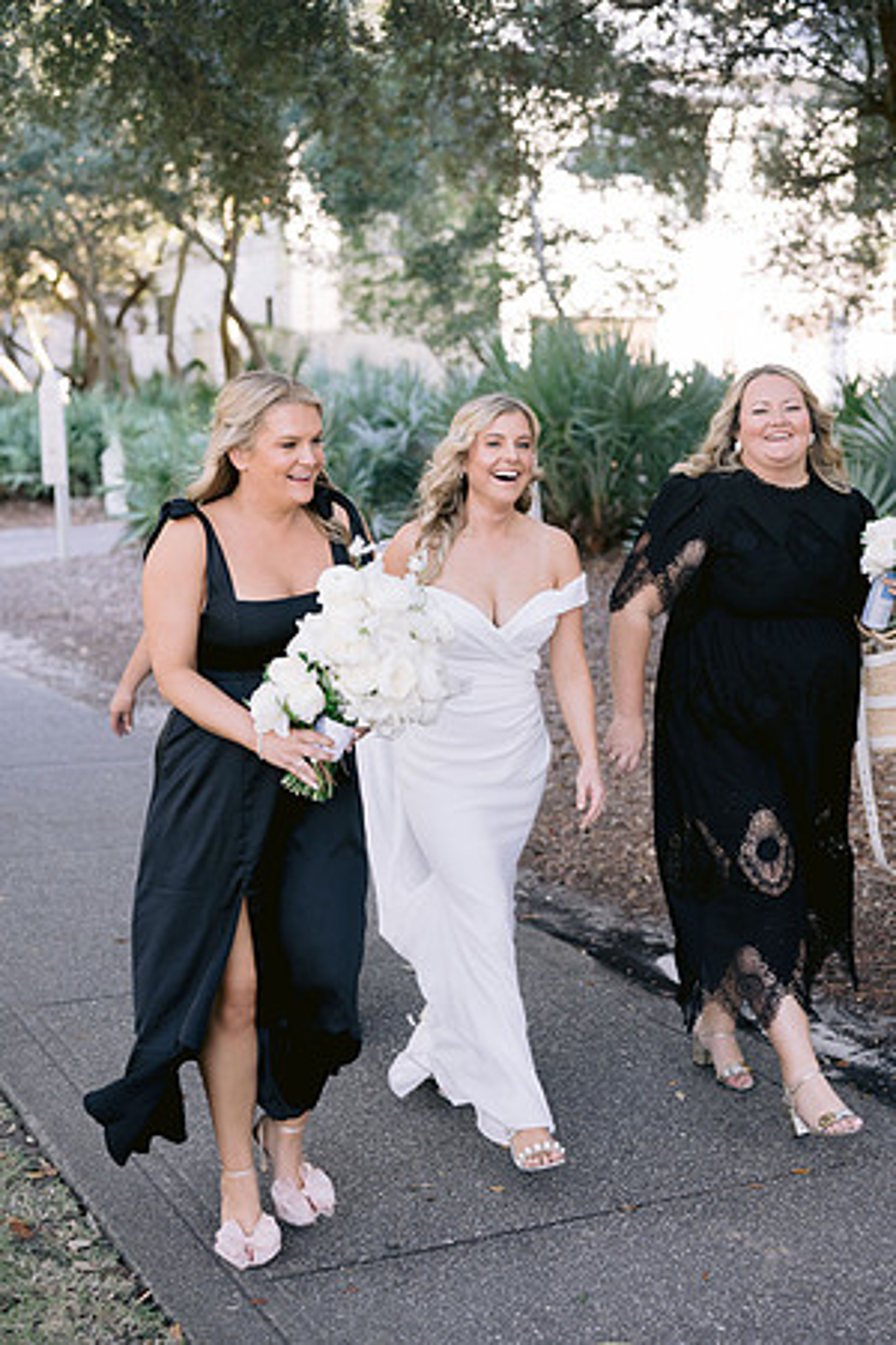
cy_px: 672
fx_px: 1867
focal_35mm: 50
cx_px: 448
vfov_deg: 39.6
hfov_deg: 27.0
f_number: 2.8
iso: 400
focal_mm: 50
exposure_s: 1/320
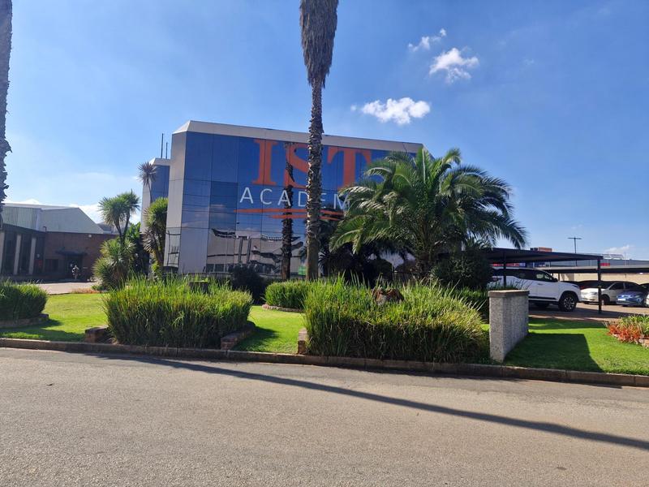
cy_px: 244
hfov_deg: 73.9
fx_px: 431
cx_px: 324
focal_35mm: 23
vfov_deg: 58.9
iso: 50
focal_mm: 5.54
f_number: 1.8
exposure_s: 1/1364
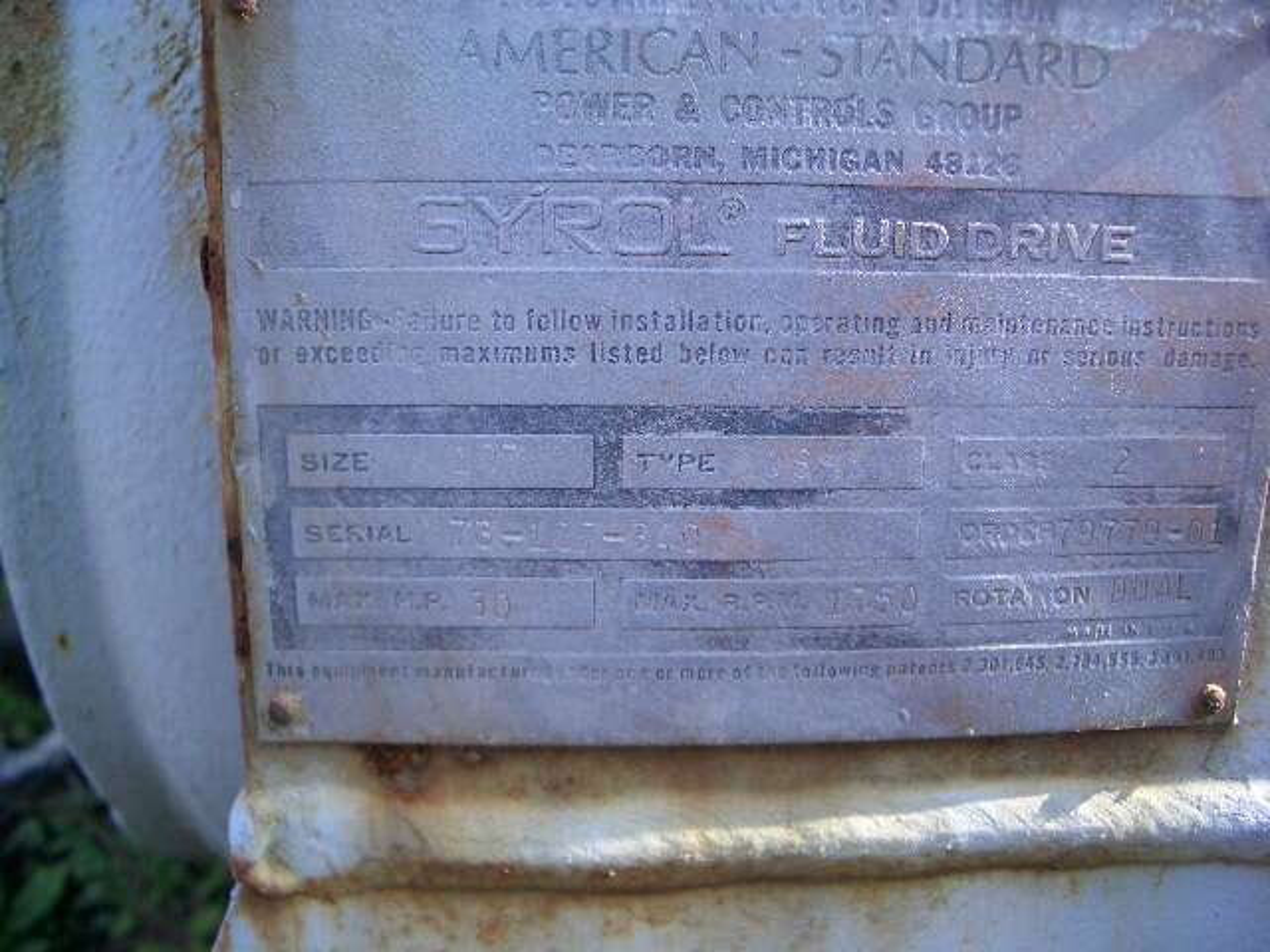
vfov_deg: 40.7
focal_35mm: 35
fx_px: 1284
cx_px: 635
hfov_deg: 52.6
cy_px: 476
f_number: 2.6
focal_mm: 5.8
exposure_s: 1/320
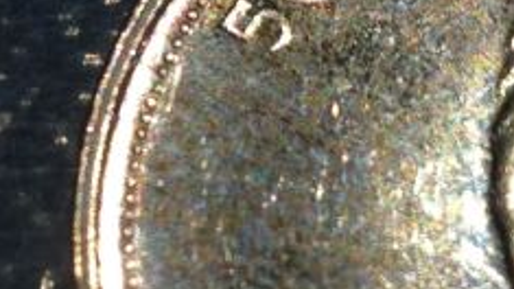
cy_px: 100
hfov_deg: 13.2
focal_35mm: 162
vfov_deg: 7.5
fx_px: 2207
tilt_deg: -68.8
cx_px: 462
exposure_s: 1/120
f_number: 2.4
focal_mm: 4.28
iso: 64
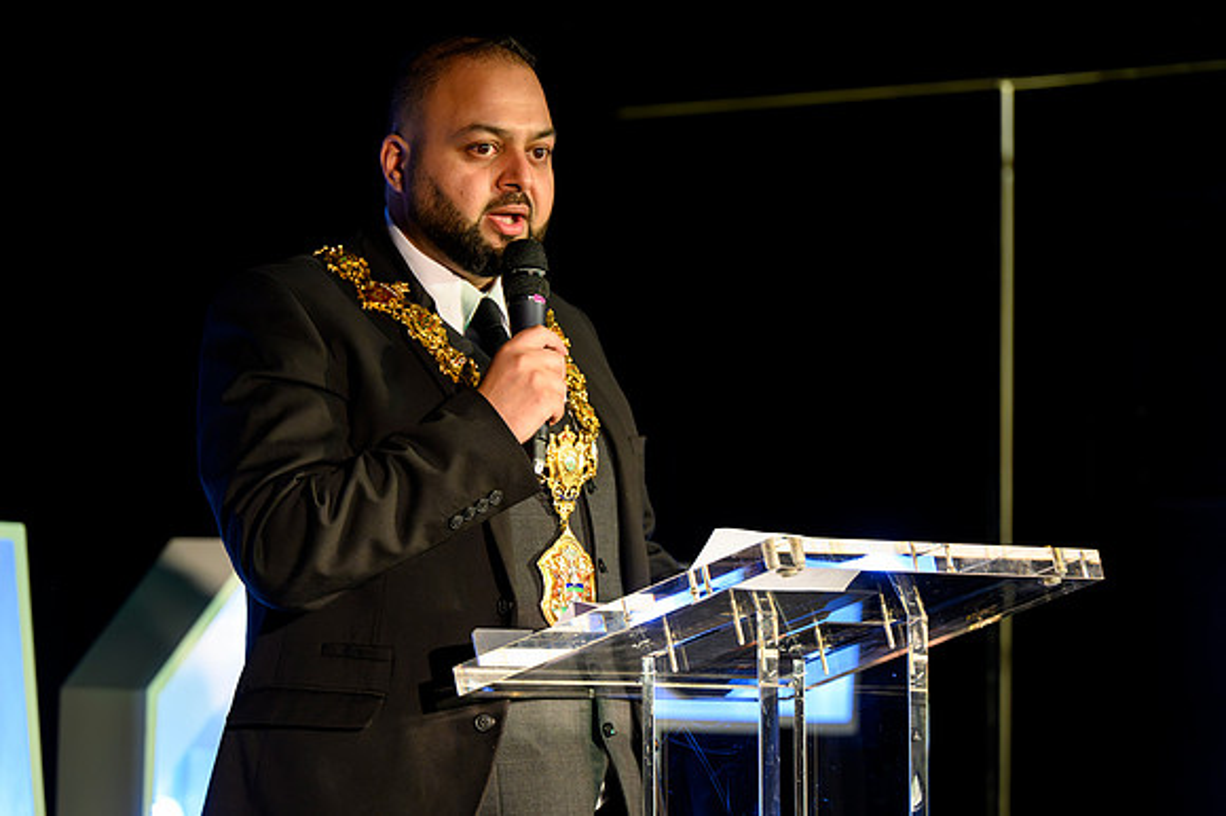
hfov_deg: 10.7
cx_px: 571
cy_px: 380
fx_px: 6549
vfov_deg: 7.1
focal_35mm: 192
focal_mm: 180
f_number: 4
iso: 3200
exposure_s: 1/200
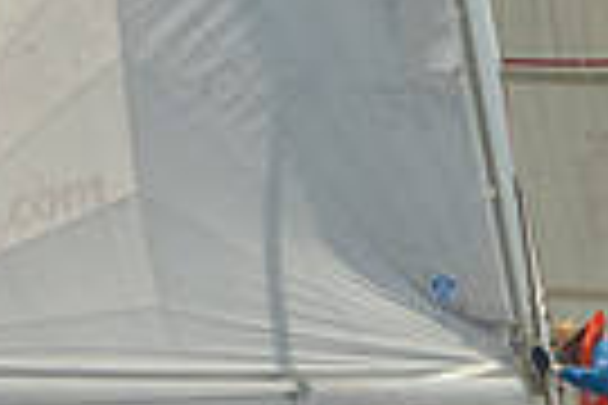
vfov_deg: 4.2
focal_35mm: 323
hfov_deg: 6.4
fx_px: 5455
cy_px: 425
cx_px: 342
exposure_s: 1/1250
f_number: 13
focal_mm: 75
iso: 560
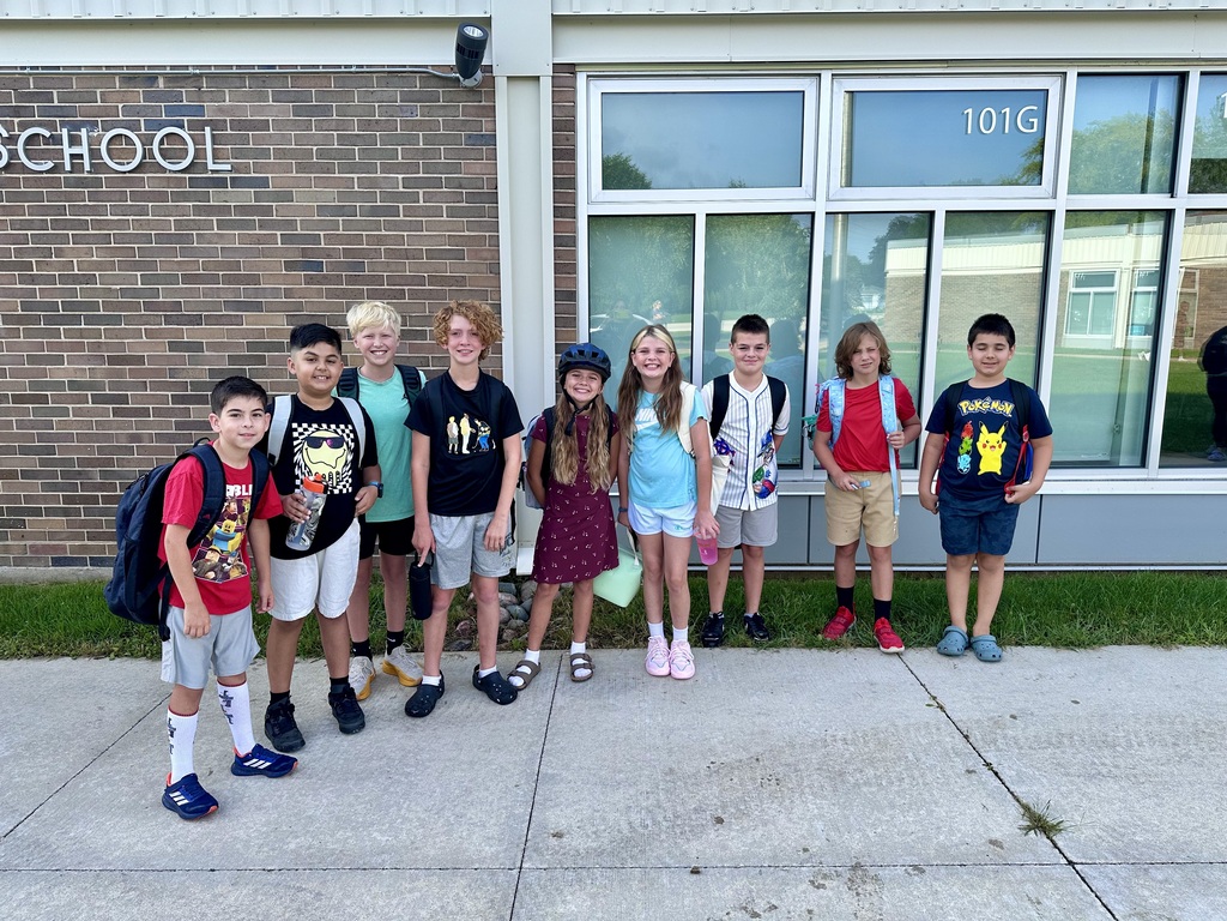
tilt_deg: -8.9
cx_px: 614
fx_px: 851
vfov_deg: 56.8
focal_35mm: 24
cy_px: 460
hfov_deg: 71.6
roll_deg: +0.0
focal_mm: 6.86
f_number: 1.78
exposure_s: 1/894
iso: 80
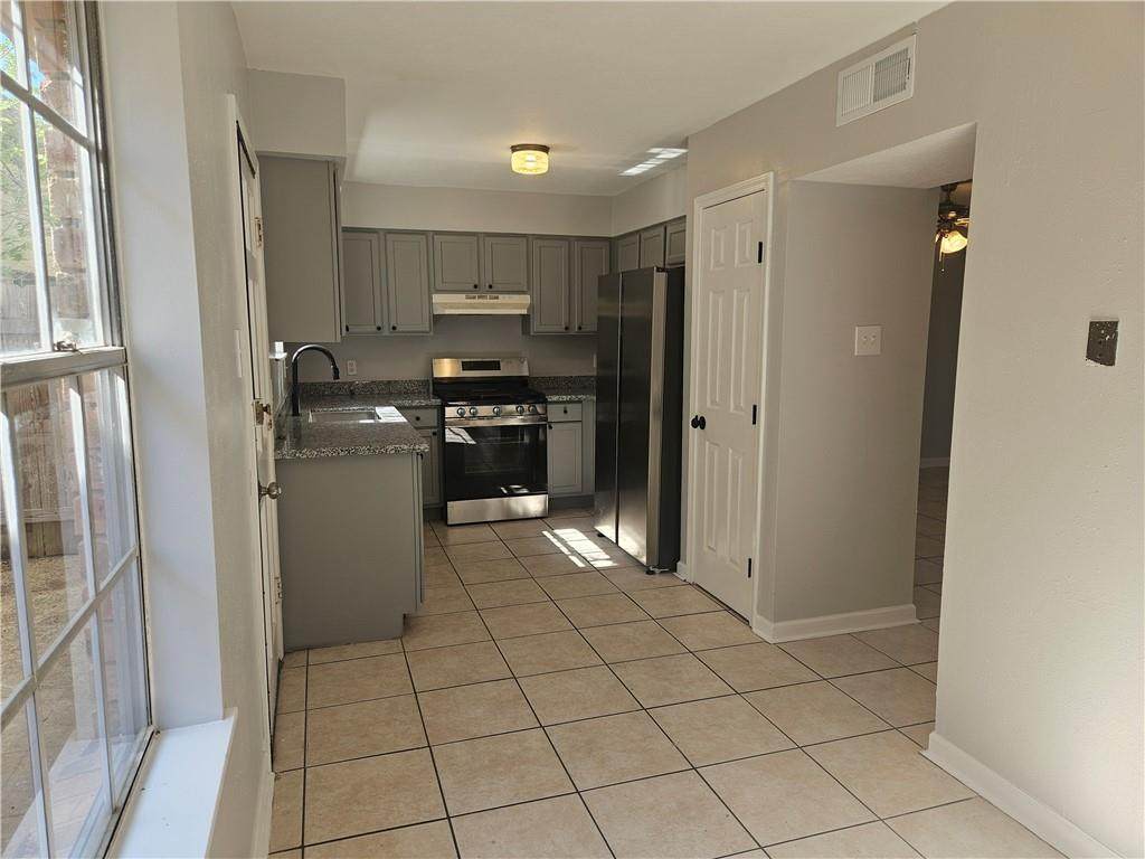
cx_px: 572
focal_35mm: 23
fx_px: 761
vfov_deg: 58.9
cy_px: 430
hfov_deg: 73.9
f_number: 1.8
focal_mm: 5.4
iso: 25
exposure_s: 1/120
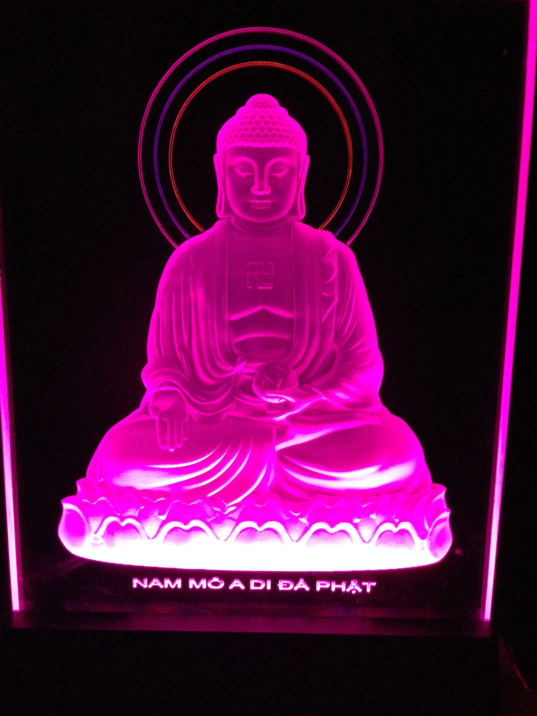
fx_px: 683
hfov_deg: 42.9
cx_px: 268
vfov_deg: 55.4
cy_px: 358
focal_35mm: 33
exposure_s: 1/20
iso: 400
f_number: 2.4
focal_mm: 4.12
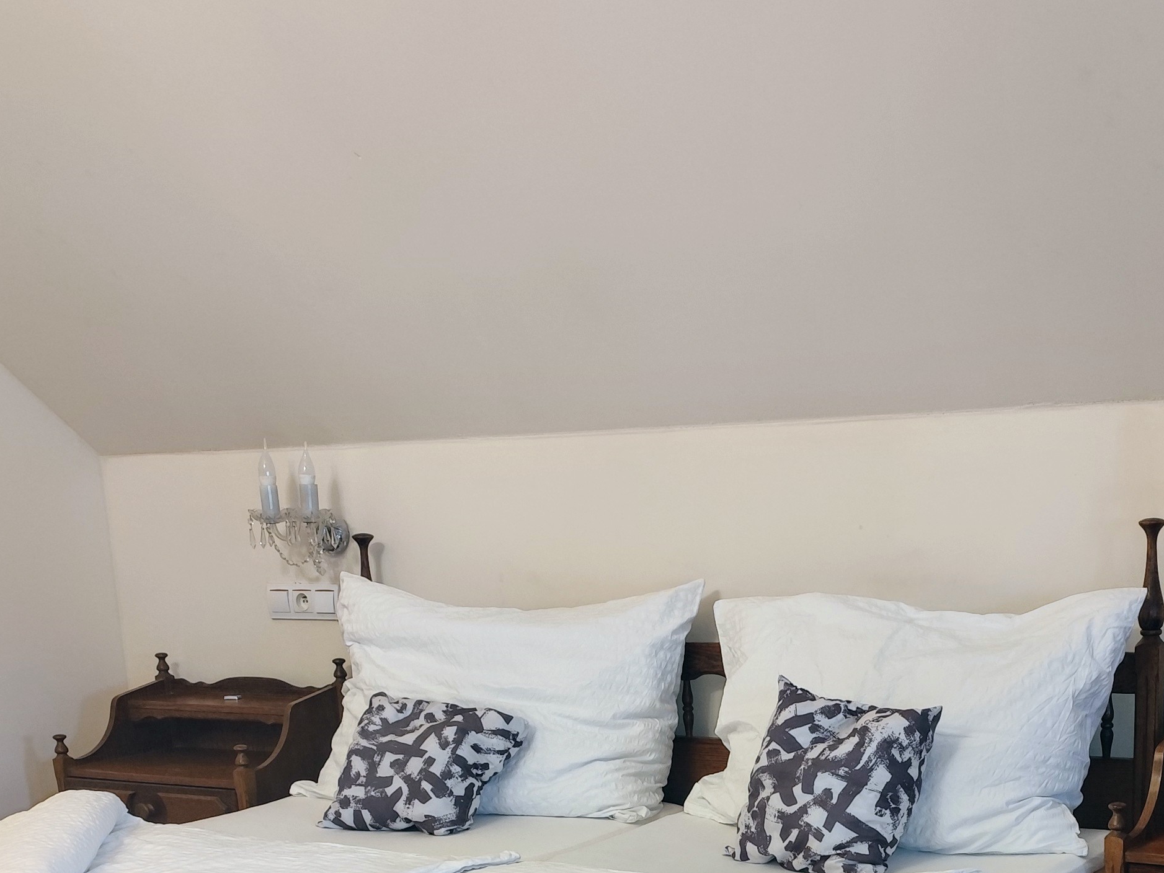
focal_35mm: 50
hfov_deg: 37.7
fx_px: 1681
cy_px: 938
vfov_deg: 26.9
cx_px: 793
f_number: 1.65
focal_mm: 6.14
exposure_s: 1/33.3
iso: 1000
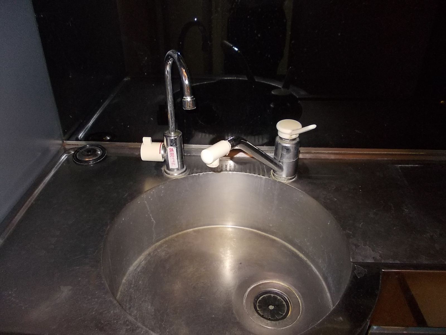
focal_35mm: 28
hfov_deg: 63.4
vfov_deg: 49.7
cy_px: 168
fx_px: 361
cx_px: 223
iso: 200
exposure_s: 1/25
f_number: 2.7
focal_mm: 4
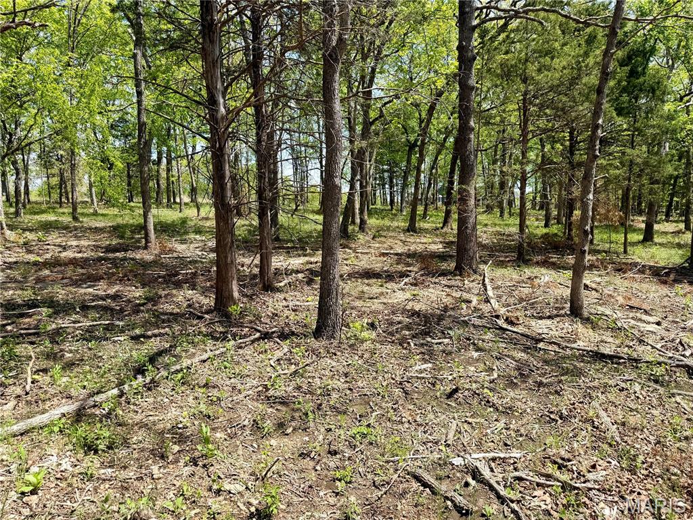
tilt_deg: -4.1
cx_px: 346
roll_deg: +3.1
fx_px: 480
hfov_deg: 71.6
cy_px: 260
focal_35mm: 24
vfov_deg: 56.8
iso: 80
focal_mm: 6.76
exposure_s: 1/2110
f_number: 1.78
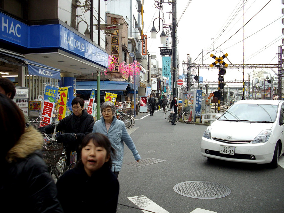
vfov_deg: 38.7
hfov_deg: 50.1
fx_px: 304
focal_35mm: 37
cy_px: 106
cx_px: 142
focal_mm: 6.2
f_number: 2.8
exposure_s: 1/200
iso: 80
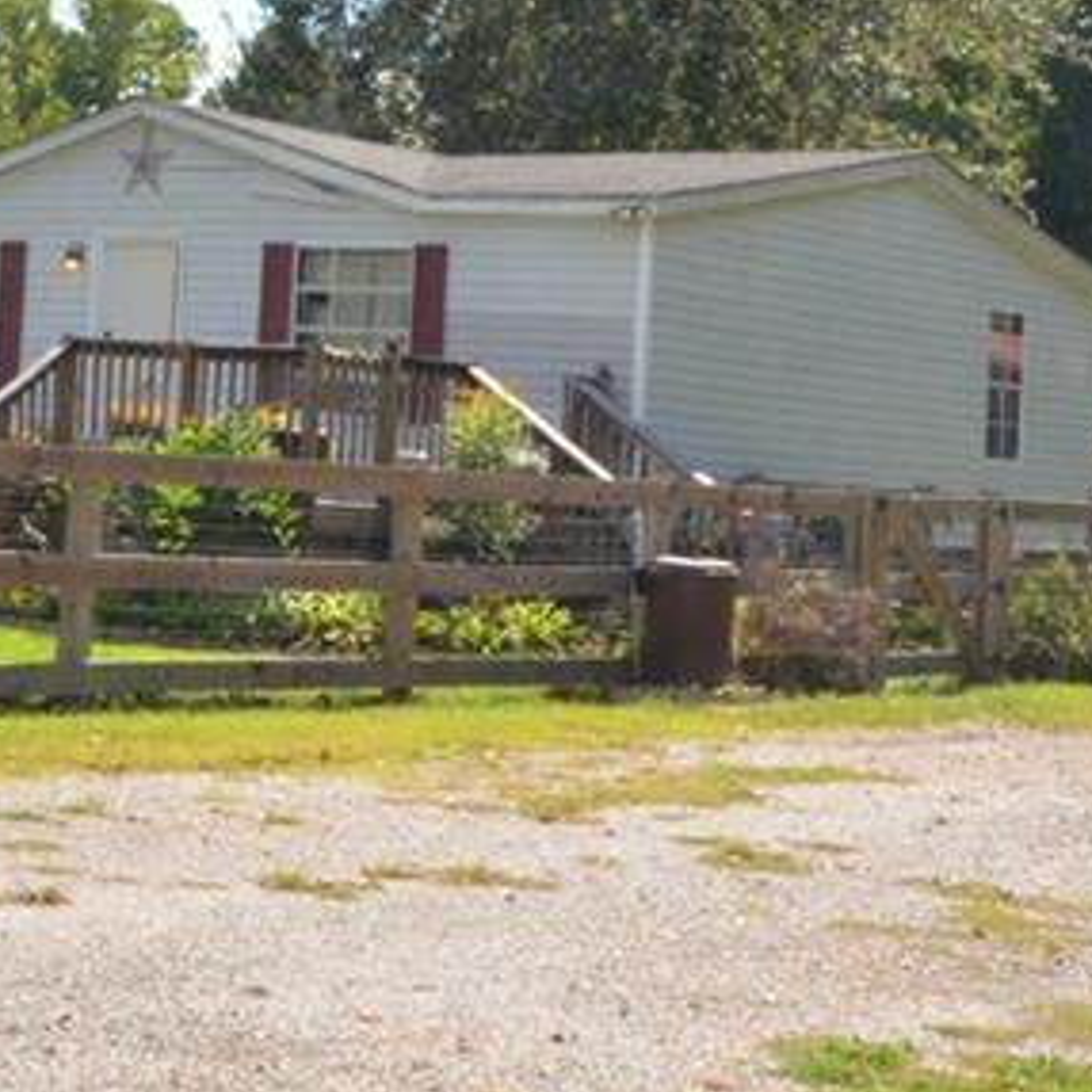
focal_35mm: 82
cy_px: -86
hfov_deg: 20.3
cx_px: -46
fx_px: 2927
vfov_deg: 20.2
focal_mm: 18
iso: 1250
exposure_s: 1/250
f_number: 22
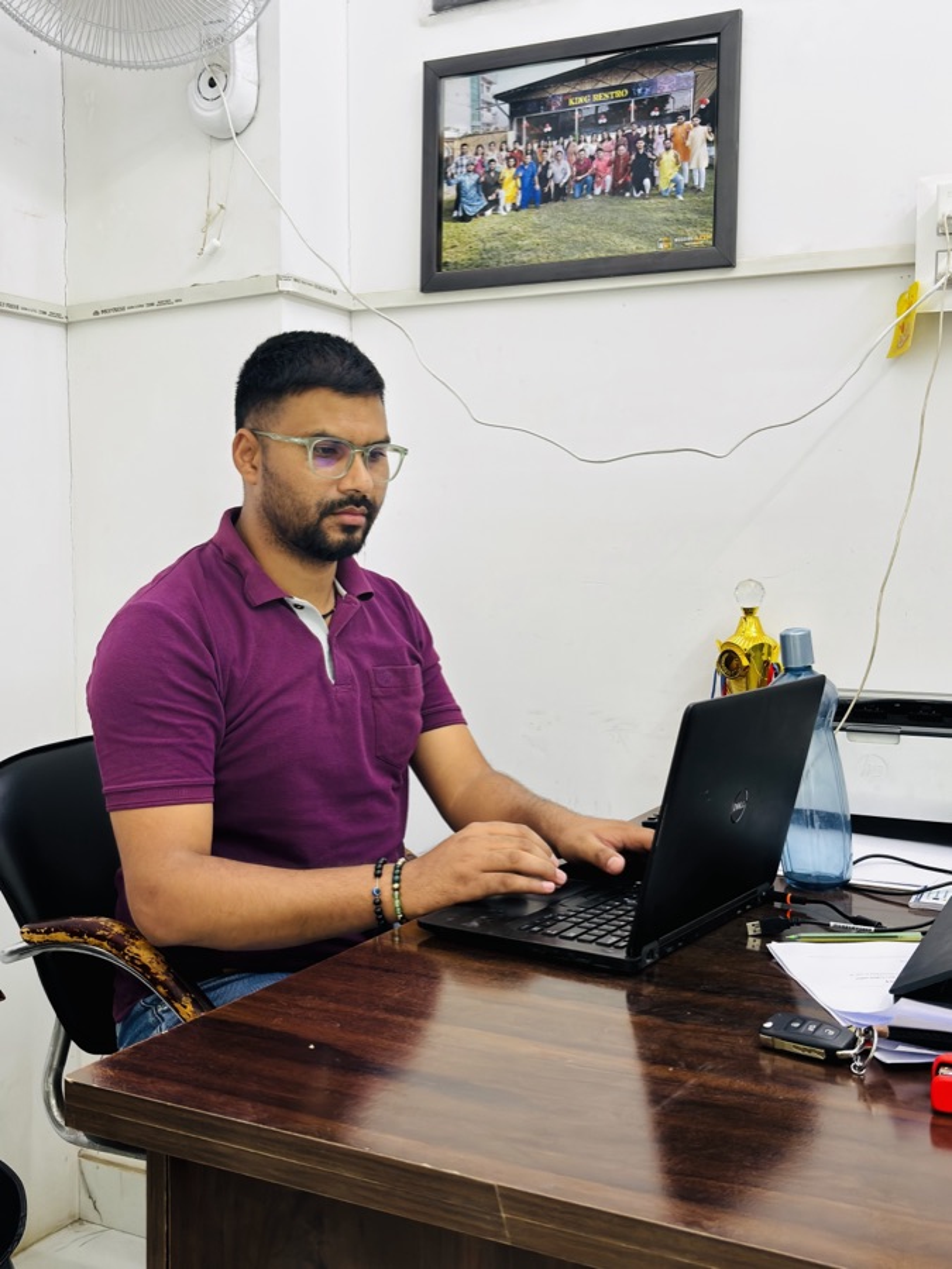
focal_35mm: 38
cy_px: 634
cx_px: 476
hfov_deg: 37.7
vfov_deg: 49.0
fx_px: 1393
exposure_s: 1/50
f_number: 1.6
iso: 125
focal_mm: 5.96
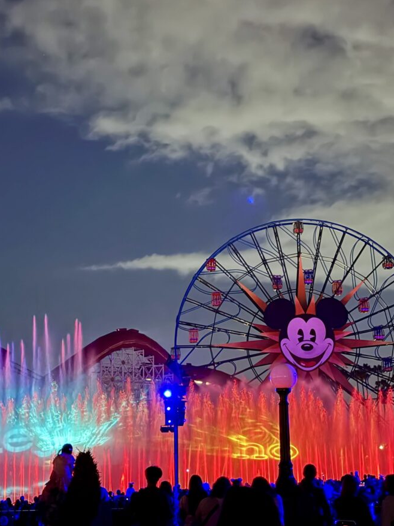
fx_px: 850
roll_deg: +0.6
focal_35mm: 56
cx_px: 208
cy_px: 295
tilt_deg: +10.2
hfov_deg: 26.1
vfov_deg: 34.3
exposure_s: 1/9
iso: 1250
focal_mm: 6.76
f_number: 1.78
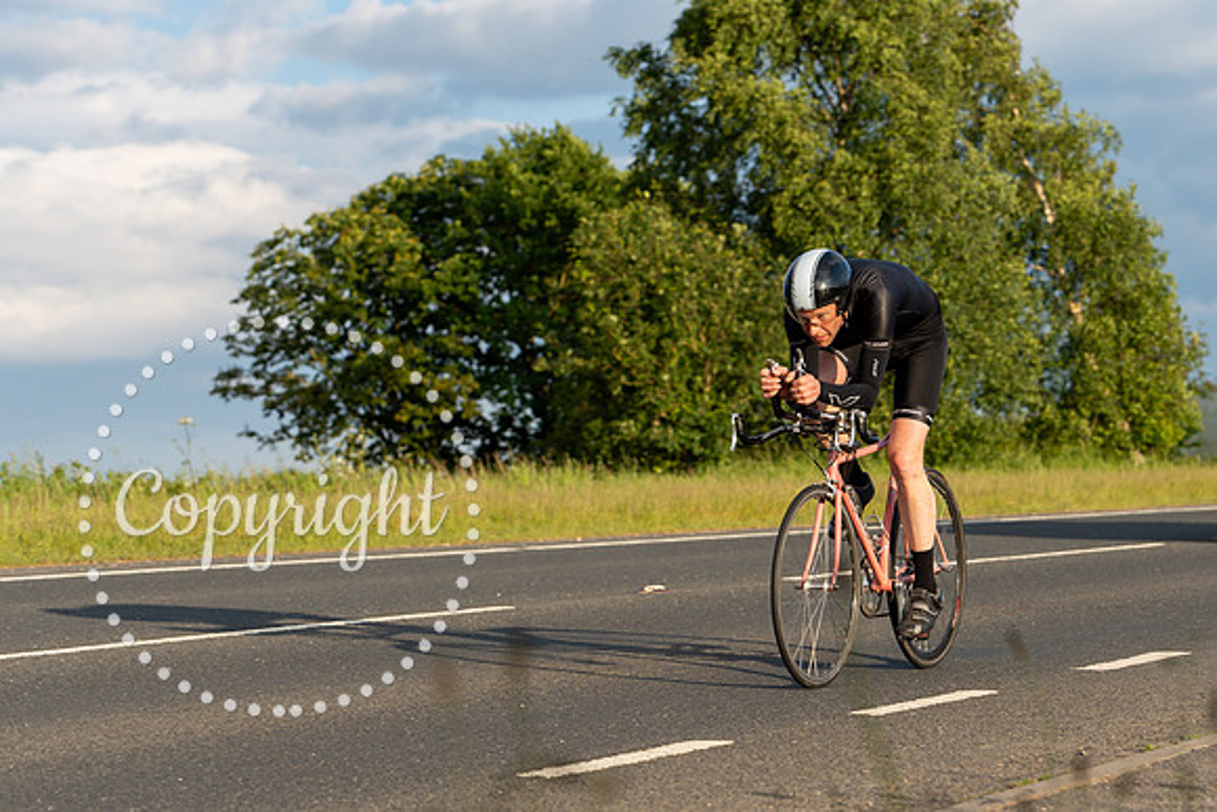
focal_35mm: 100
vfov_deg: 13.7
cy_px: 481
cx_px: 819
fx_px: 3369
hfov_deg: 20.4
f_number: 4
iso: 125
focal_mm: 74
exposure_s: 1/640
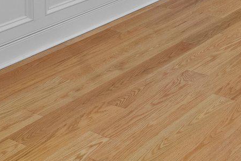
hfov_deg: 23.8
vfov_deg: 14.2
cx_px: 295
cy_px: -178
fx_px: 515
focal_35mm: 77
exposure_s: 1/13
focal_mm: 17
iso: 400
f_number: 8
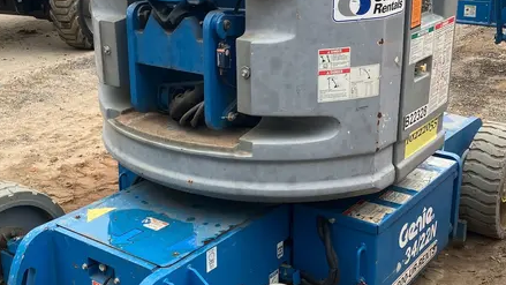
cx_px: 235
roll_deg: +0.0
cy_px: 138
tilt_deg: -17.6
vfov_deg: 23.5
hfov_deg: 40.6
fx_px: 684
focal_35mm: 51
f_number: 1.8
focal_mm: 3.99
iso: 32
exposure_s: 1/315
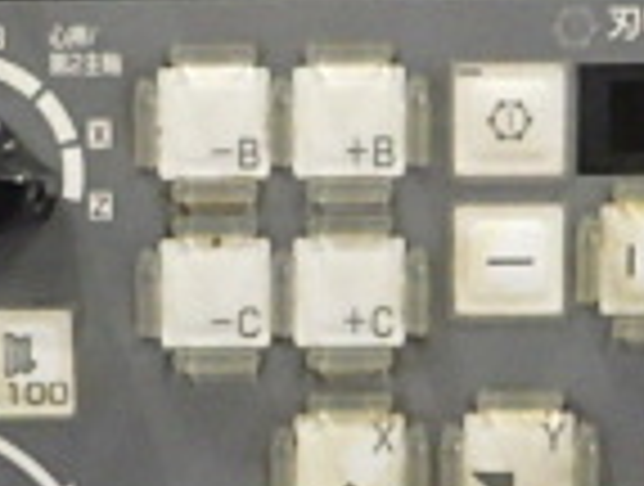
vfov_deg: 11.9
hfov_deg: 15.6
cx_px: 153
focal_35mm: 125
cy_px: 302
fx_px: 2331
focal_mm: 5
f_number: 3.5
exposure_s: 1/45
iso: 1250
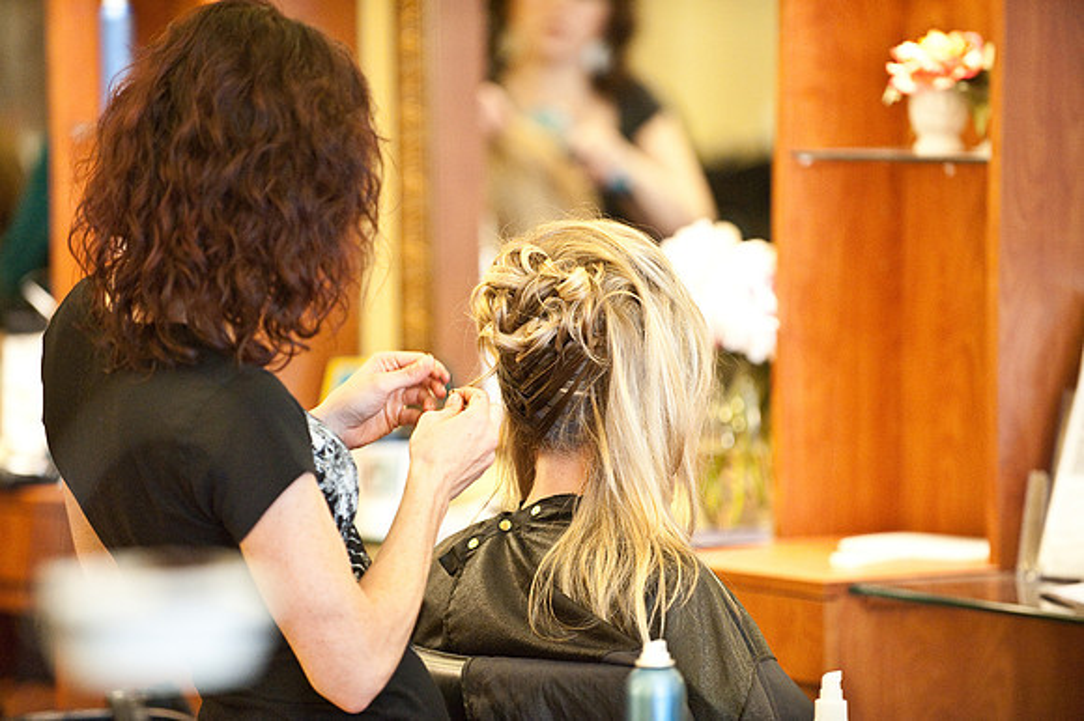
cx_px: 542
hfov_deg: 10.3
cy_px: 360
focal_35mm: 200
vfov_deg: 6.9
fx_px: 6019
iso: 5000
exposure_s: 1/125
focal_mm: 200
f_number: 2.8
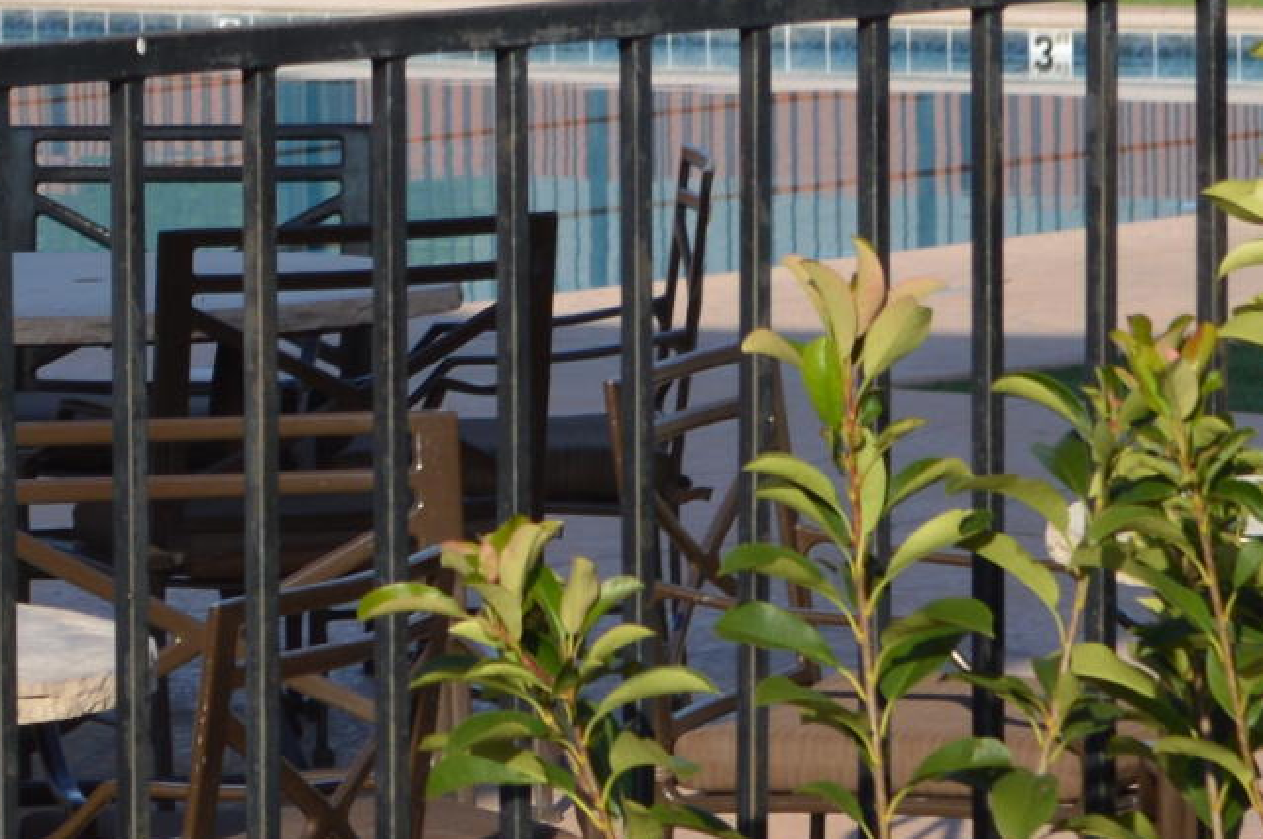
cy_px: -114
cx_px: -572
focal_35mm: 308
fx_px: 10792
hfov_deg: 6.6
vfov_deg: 4.4
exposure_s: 1/250
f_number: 8
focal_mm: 44
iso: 100
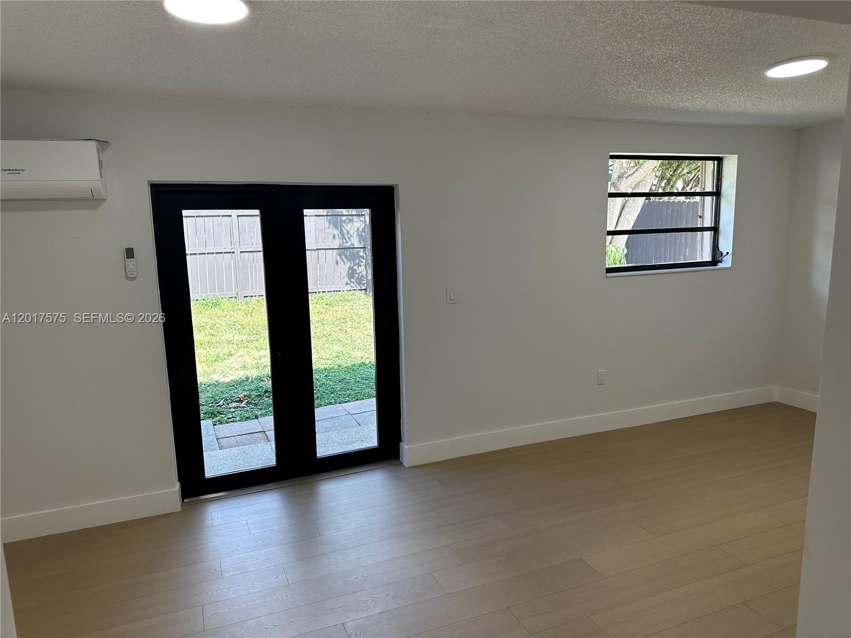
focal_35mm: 24
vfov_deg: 56.8
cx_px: 426
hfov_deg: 71.6
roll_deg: +1.5
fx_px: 590
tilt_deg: -8.9
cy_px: 319
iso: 100
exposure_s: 1/160
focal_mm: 6.86
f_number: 1.78
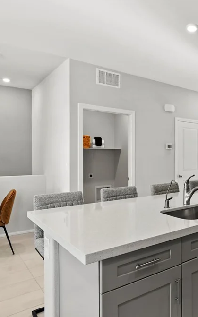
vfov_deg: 66.5
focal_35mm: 28
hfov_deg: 39.8
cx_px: 192
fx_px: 242
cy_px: 157
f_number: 8
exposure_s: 1/5
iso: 200
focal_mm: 18
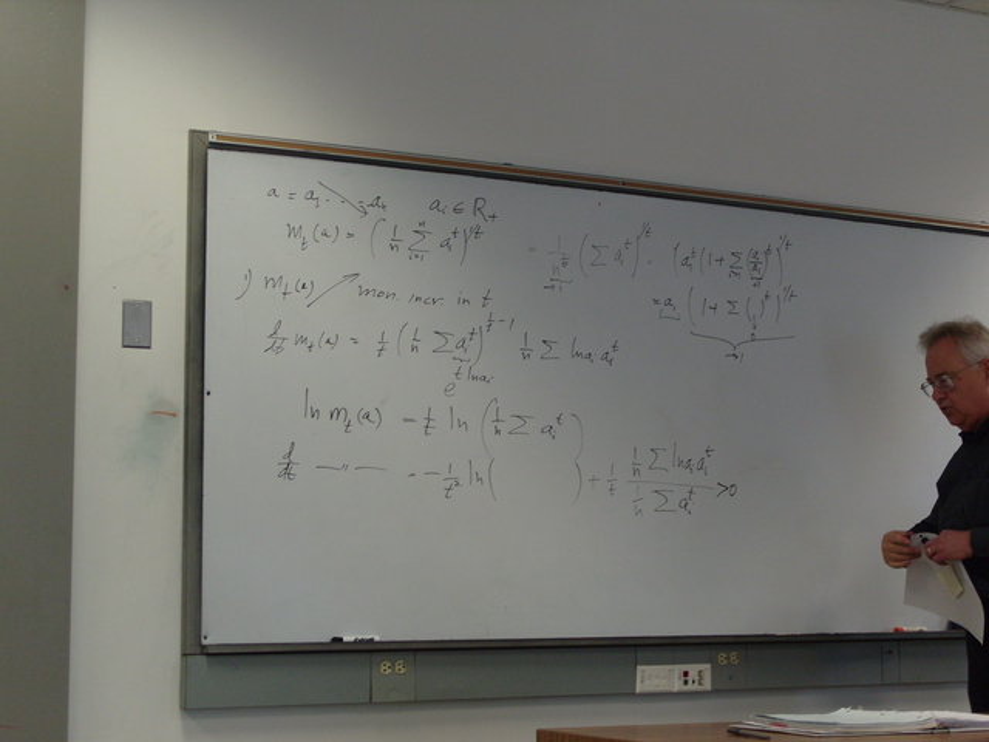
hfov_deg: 33.2
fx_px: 1657
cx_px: 494
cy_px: 371
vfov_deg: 25.2
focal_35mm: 58
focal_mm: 13
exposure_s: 1/60
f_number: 3.2
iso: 160
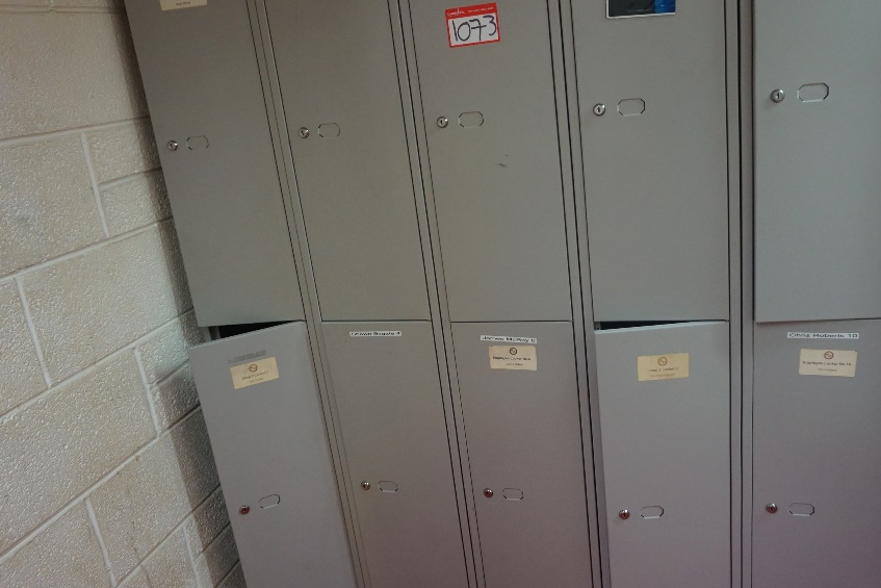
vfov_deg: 44.9
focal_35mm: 29
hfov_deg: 63.5
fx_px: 710
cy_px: 263
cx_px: 486
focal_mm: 16
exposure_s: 1/160
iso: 1250
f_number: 4
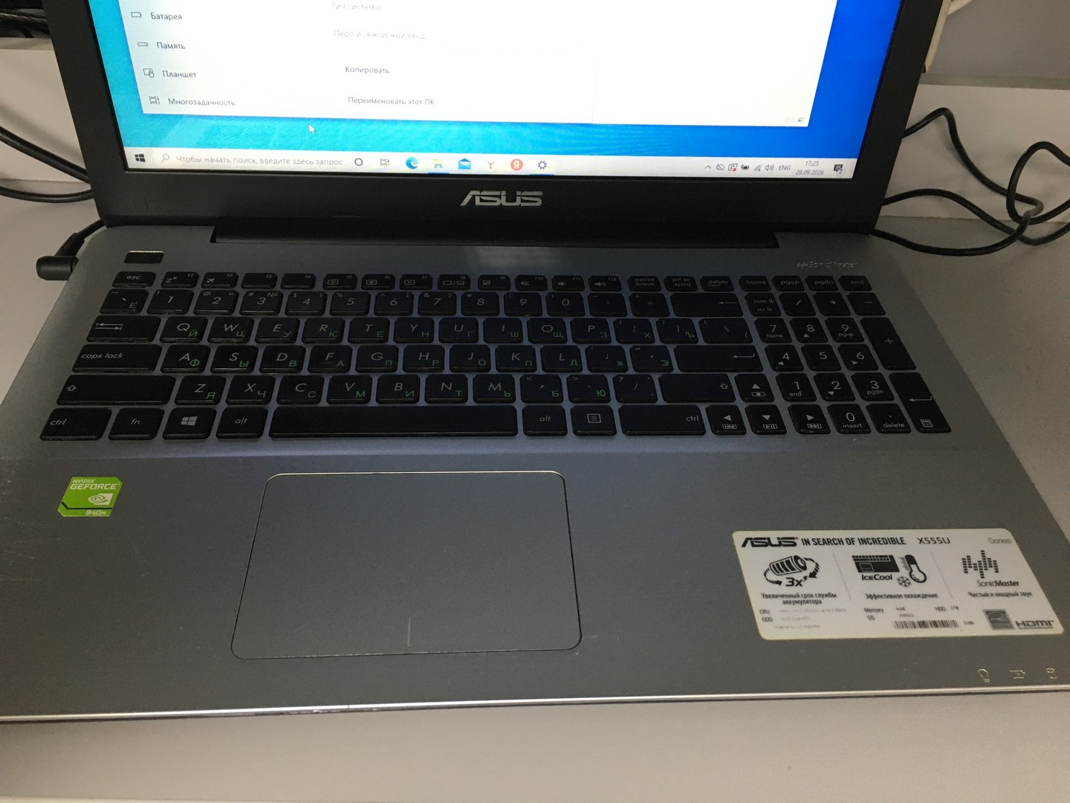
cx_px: 535
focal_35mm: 29
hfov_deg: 61.7
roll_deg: -3.8
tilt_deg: -41.2
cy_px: 402
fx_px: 896
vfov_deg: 48.2
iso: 125
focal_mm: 4.15
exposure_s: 1/33
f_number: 2.2
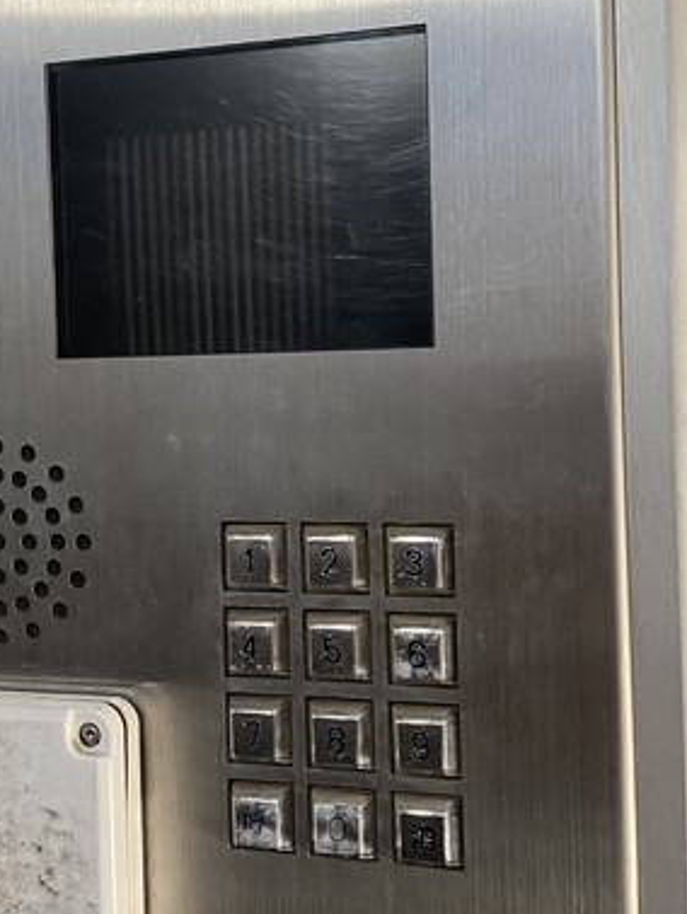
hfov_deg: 26.6
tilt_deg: -2.3
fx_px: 1454
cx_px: 322
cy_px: 394
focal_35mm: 55
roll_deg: +1.5
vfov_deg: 34.9
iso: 100
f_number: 1.8
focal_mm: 4.25
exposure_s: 1/50
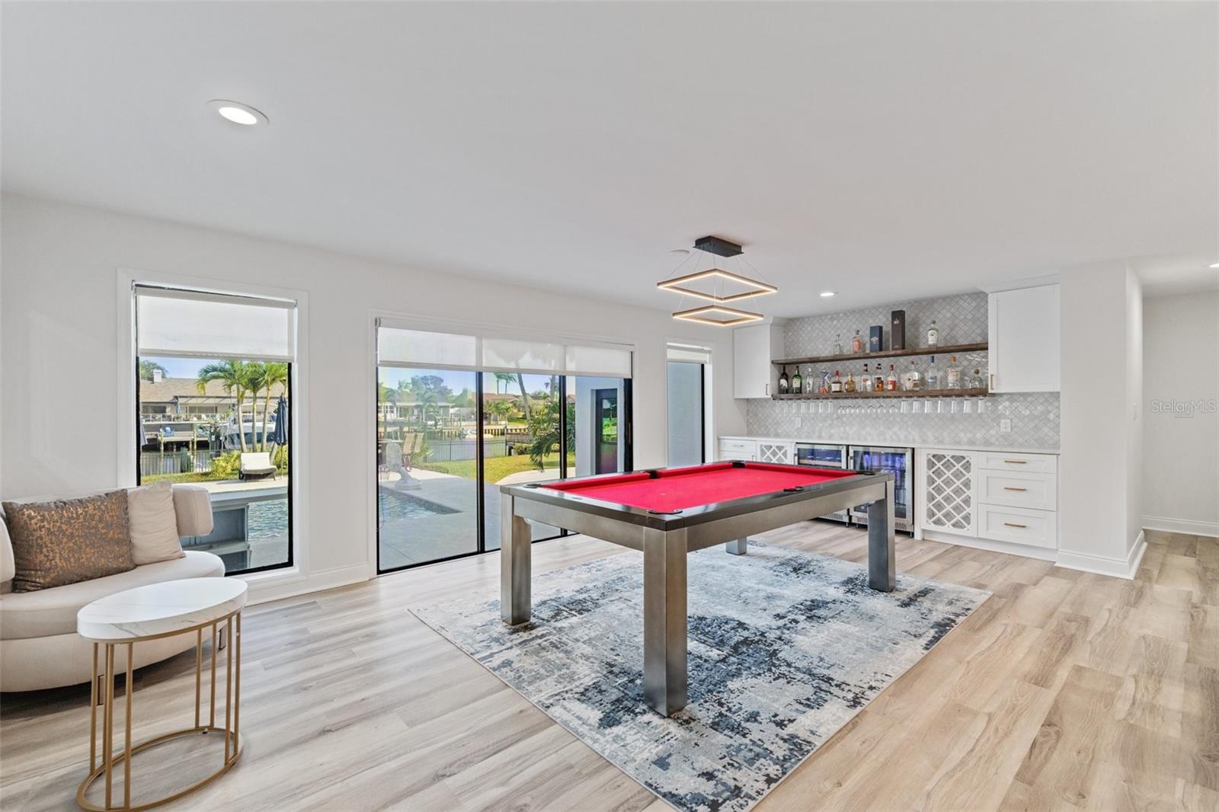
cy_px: 406
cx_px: 610
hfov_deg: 98.6
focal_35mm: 16
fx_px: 525
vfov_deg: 75.5
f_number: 7.1
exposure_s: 1/6
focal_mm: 15.5
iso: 160
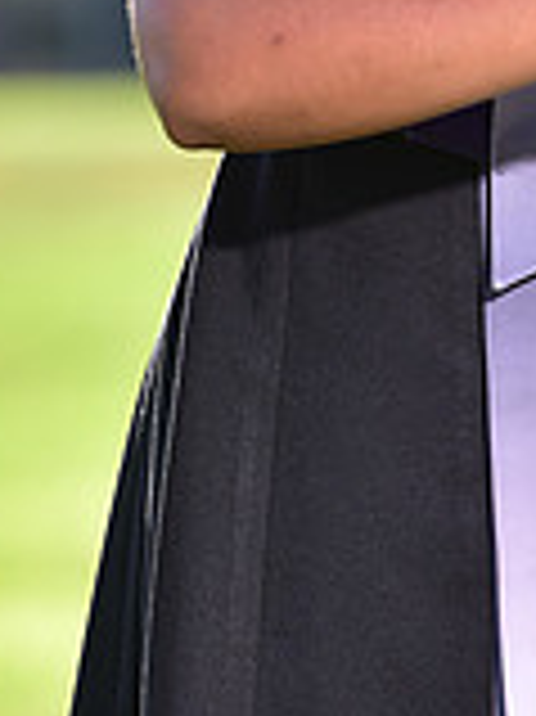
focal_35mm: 701
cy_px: -342
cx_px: 480
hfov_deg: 2.1
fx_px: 14492
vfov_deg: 2.8
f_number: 4.5
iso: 100
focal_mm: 200
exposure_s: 1/250
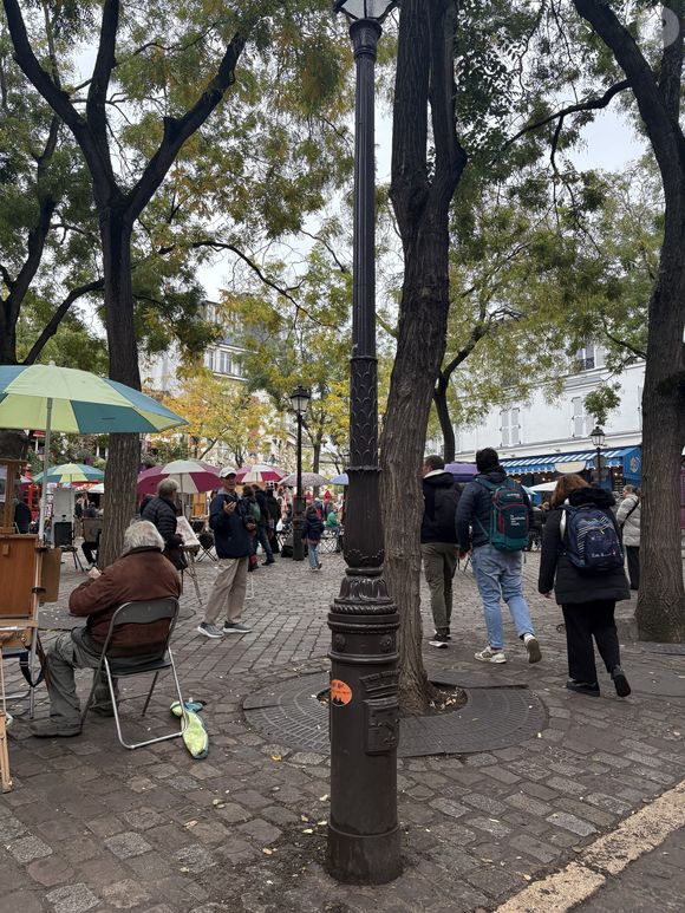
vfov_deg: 67.3
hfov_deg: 53.1
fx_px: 686
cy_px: 456
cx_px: 342
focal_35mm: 26
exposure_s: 1/241
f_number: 1.6
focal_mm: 5.96
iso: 64
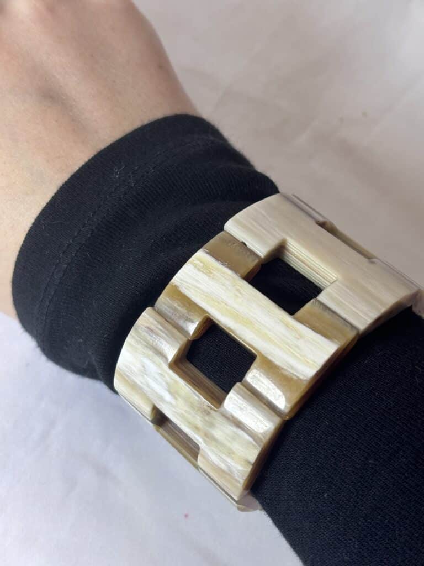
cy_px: 283
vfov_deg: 36.8
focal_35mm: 52
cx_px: 212
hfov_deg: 28.0
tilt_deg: -67.9
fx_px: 849
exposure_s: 1/100
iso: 32
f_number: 1.6
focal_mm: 5.96
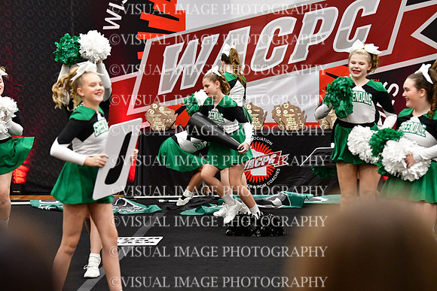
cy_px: 146
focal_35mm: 195
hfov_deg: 10.5
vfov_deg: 7.0
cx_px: 218
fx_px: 2368
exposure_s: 1/500
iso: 5000
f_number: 3.5
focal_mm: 130
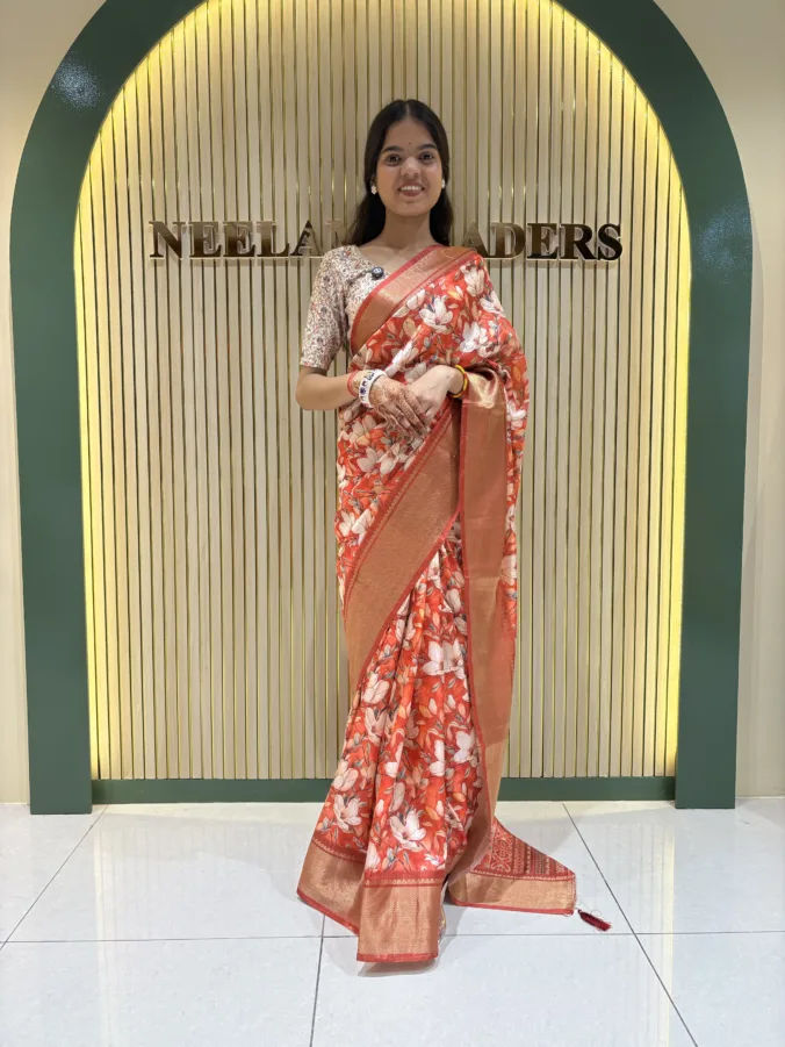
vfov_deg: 67.3
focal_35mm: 26
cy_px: 524
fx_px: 786
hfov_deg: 53.1
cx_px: 392
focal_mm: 5.96
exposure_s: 1/100
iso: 40
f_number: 1.6
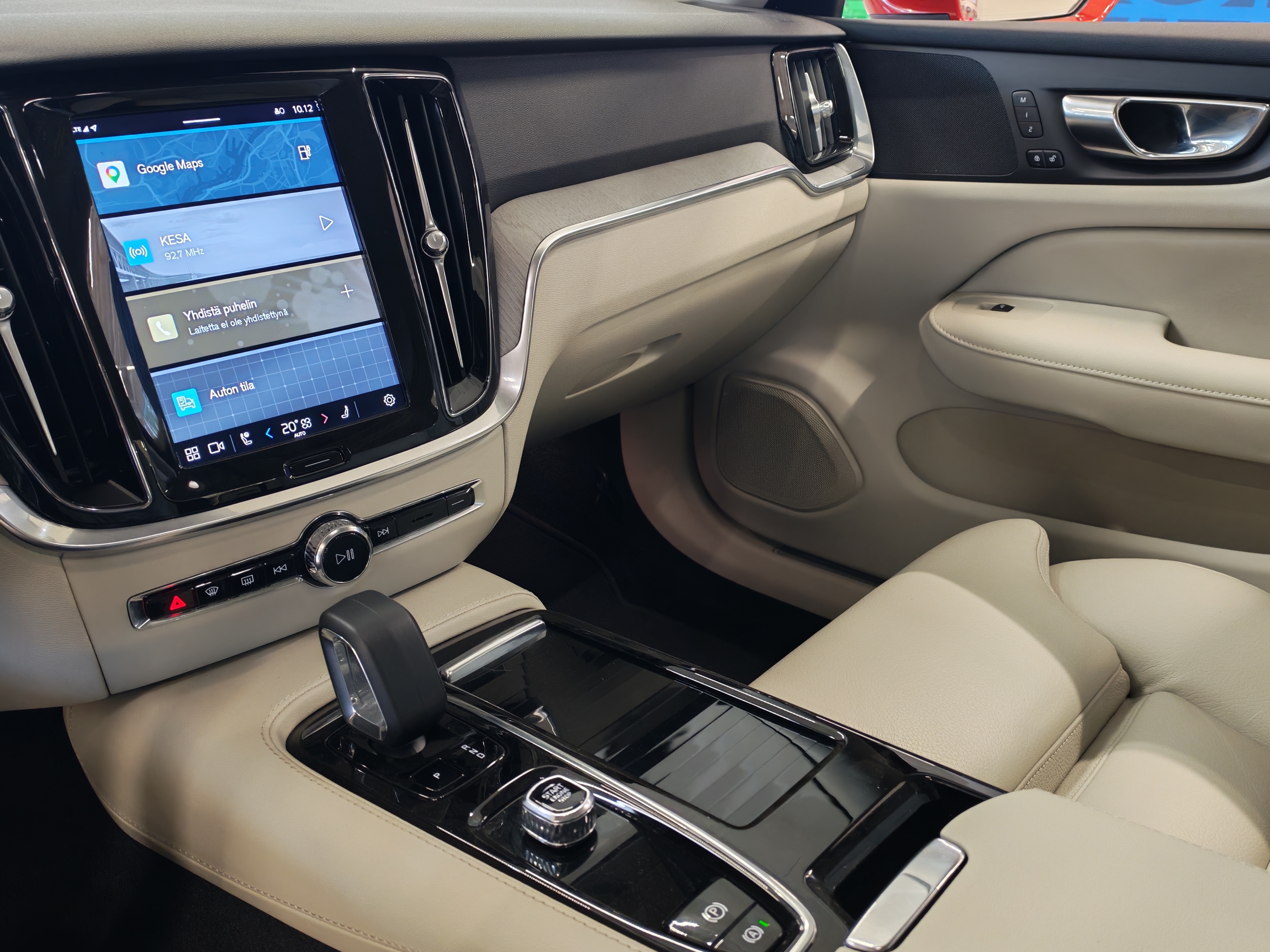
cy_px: 476
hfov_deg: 56.8
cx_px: 635
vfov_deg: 44.2
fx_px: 1174
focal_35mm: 32
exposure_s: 1/50
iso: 640
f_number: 1.9
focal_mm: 6.12
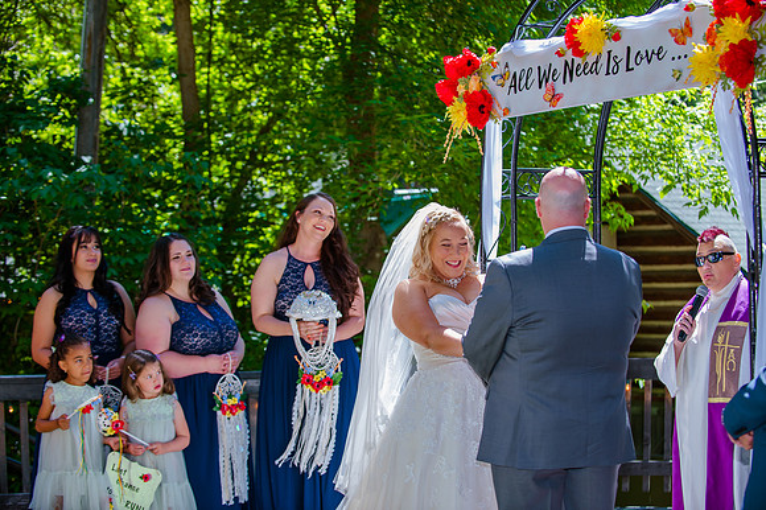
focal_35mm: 70
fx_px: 1495
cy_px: 255
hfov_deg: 28.7
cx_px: 382
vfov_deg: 19.4
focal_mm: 70
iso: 200
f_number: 3.5
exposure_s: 1/320
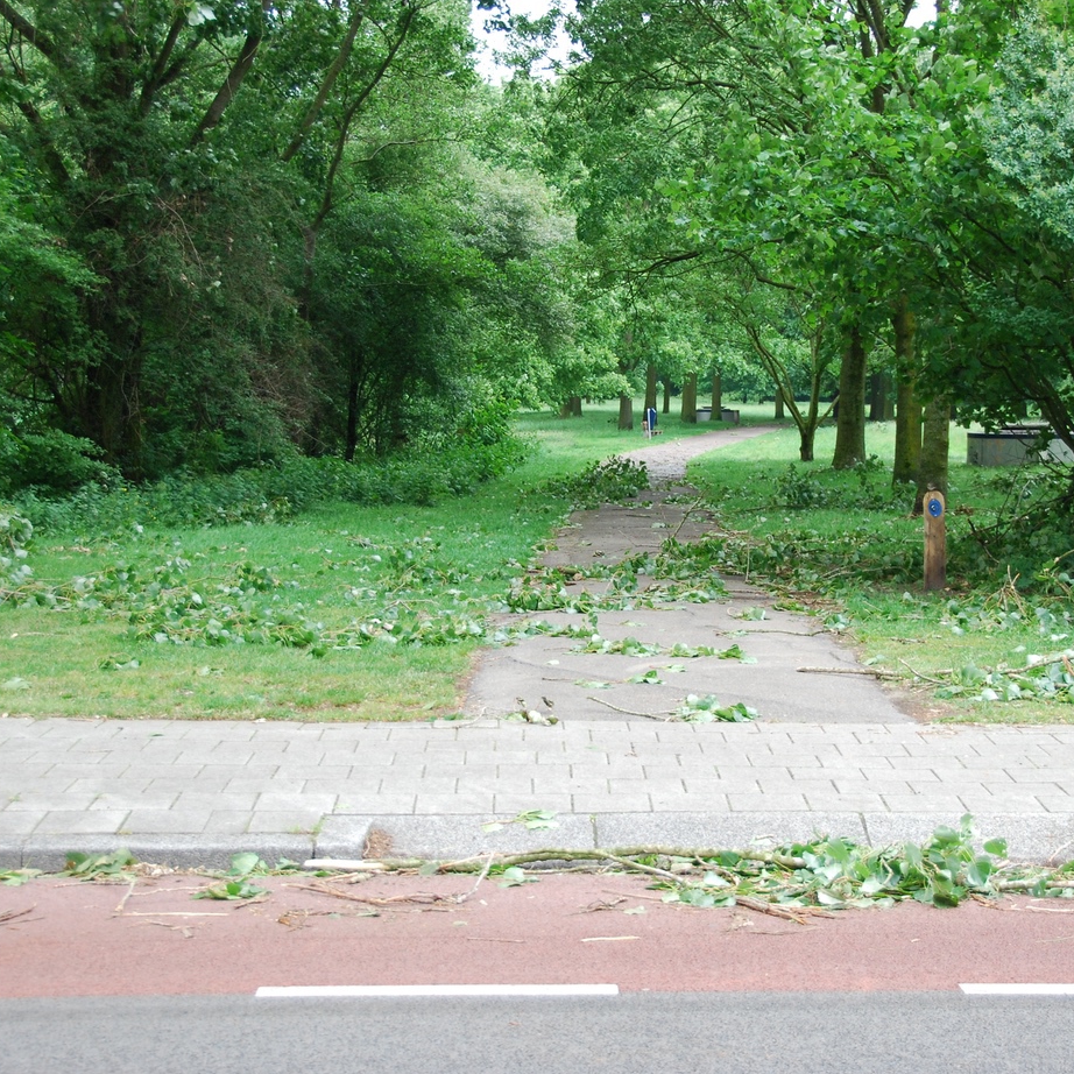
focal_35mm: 62
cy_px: 541
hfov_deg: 27.7
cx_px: 630
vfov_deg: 27.7
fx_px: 2176
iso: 400
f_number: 4.2
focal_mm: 32
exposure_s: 1/60
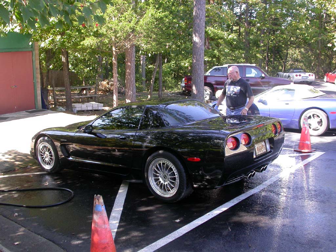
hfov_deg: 49.0
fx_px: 369
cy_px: 126
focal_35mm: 38
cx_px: 168
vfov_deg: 37.7
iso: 100
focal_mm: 7.85
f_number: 3.7
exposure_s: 1/75.3
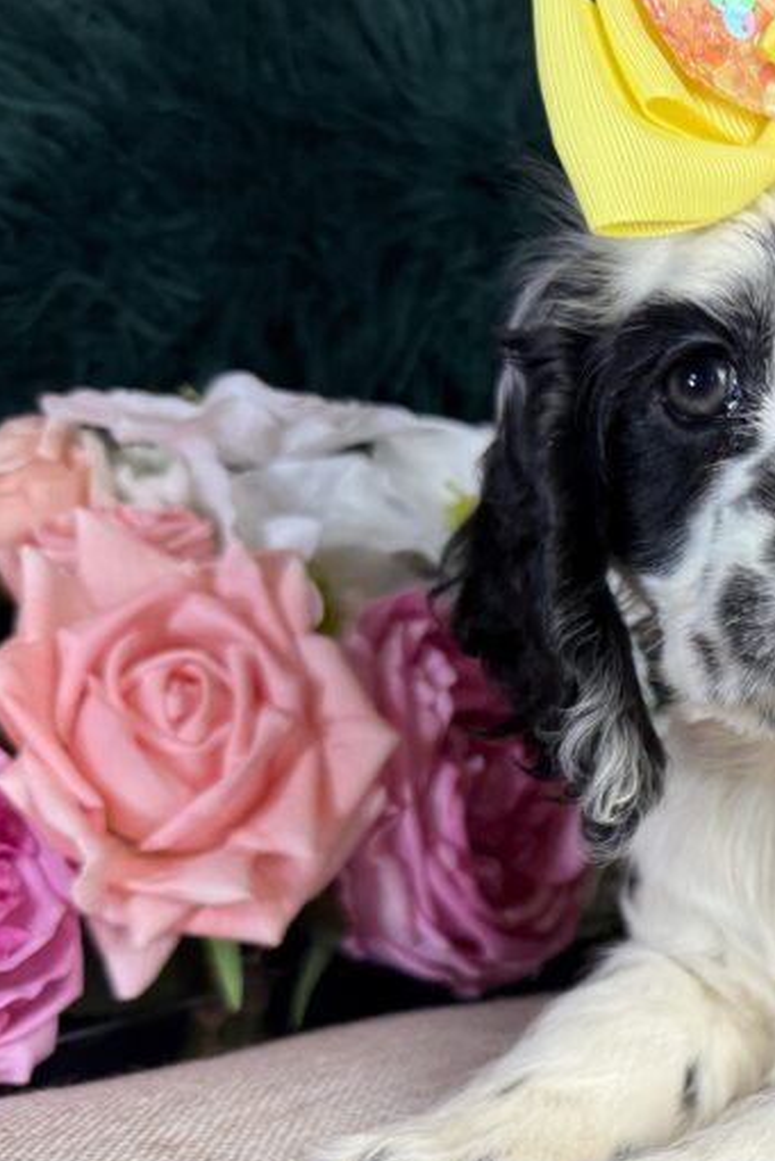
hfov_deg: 23.9
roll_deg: +1.9
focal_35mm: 50
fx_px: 1613
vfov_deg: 39.5
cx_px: 995
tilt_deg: -5.1
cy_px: 686
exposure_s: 1/120
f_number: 1.78
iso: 80
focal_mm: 6.76
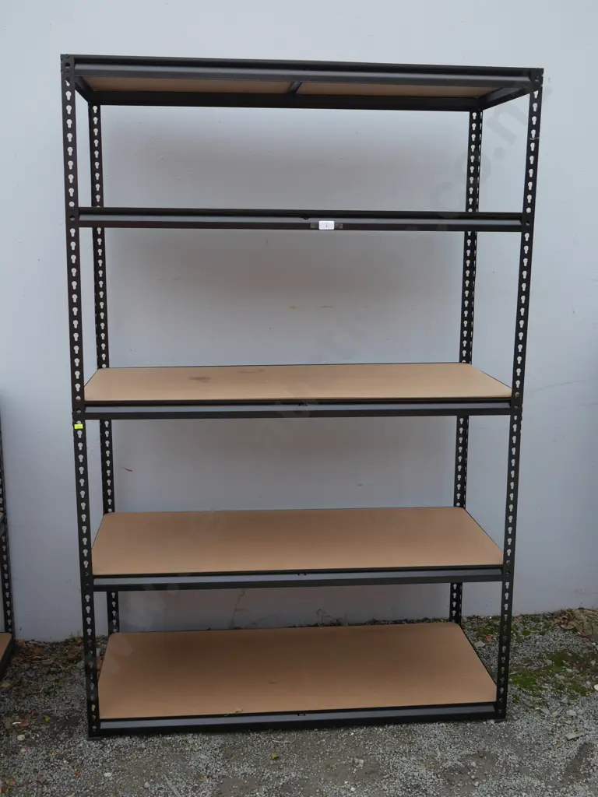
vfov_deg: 46.8
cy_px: 398
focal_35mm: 40
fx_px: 921
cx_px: 299
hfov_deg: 36.0
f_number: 5
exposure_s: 1/160
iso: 200
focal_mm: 20
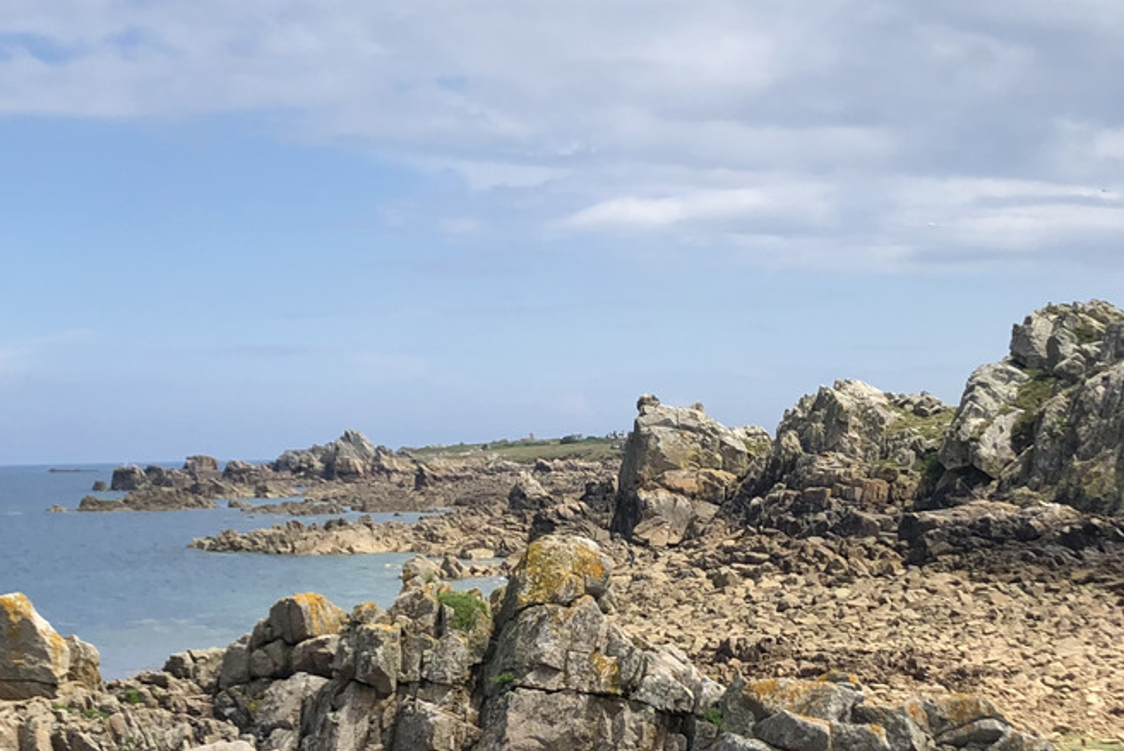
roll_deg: +2.2
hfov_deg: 28.4
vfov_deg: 19.1
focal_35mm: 71
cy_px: 537
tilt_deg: -2.3
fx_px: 2218
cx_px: 559
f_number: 1.8
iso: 20
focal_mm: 4
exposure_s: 1/3205
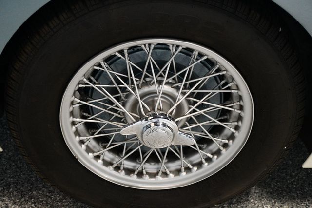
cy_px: 104
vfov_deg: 20.3
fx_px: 580
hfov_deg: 30.1
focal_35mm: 67
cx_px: 156
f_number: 4.5
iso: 3200
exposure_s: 1/125
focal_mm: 45
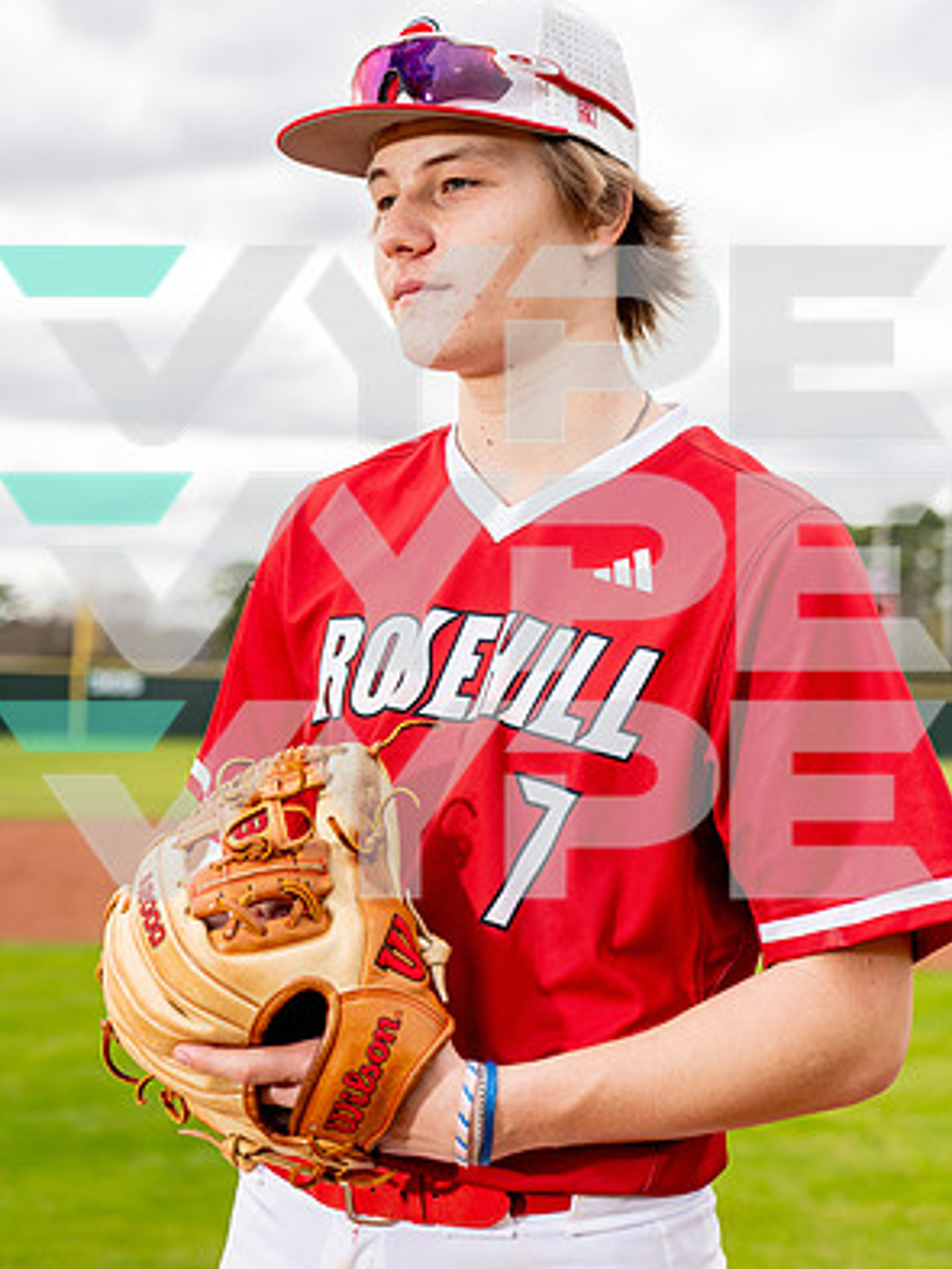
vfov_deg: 29.4
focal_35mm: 66
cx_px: 474
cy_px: 575
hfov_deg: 22.3
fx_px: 2419
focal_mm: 60
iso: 100
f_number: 4
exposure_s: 1/250
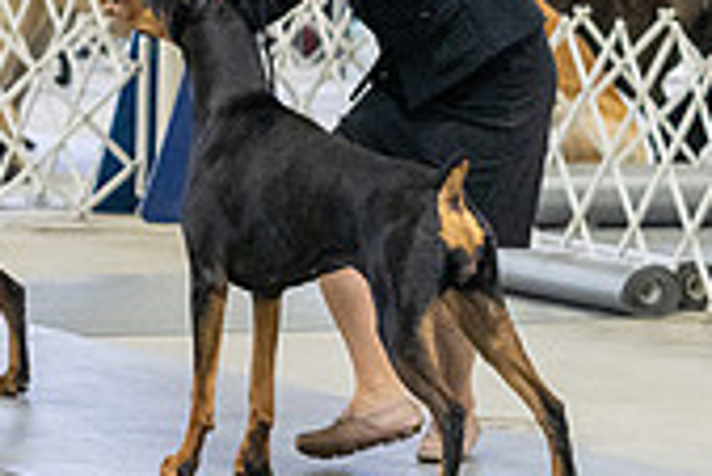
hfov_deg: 8.2
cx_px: 169
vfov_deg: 5.5
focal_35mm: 251
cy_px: -124
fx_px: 4968
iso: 6400
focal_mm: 73
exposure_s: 1/320
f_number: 3.5
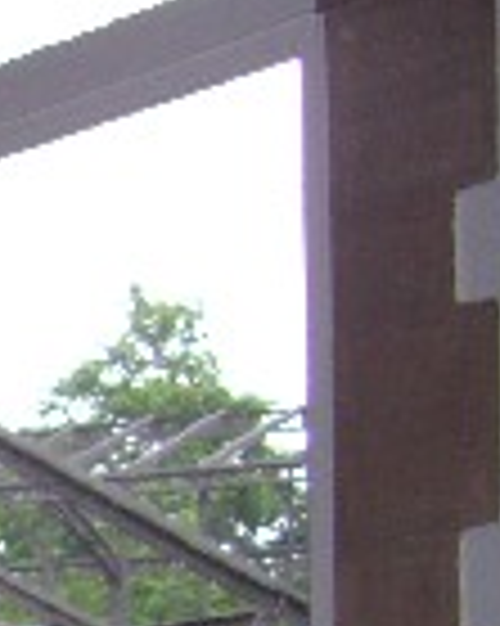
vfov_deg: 10.7
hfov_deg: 8.1
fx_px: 3167
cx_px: -847
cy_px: 1045
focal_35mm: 171
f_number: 2.8
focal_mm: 7.9
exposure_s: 1/60
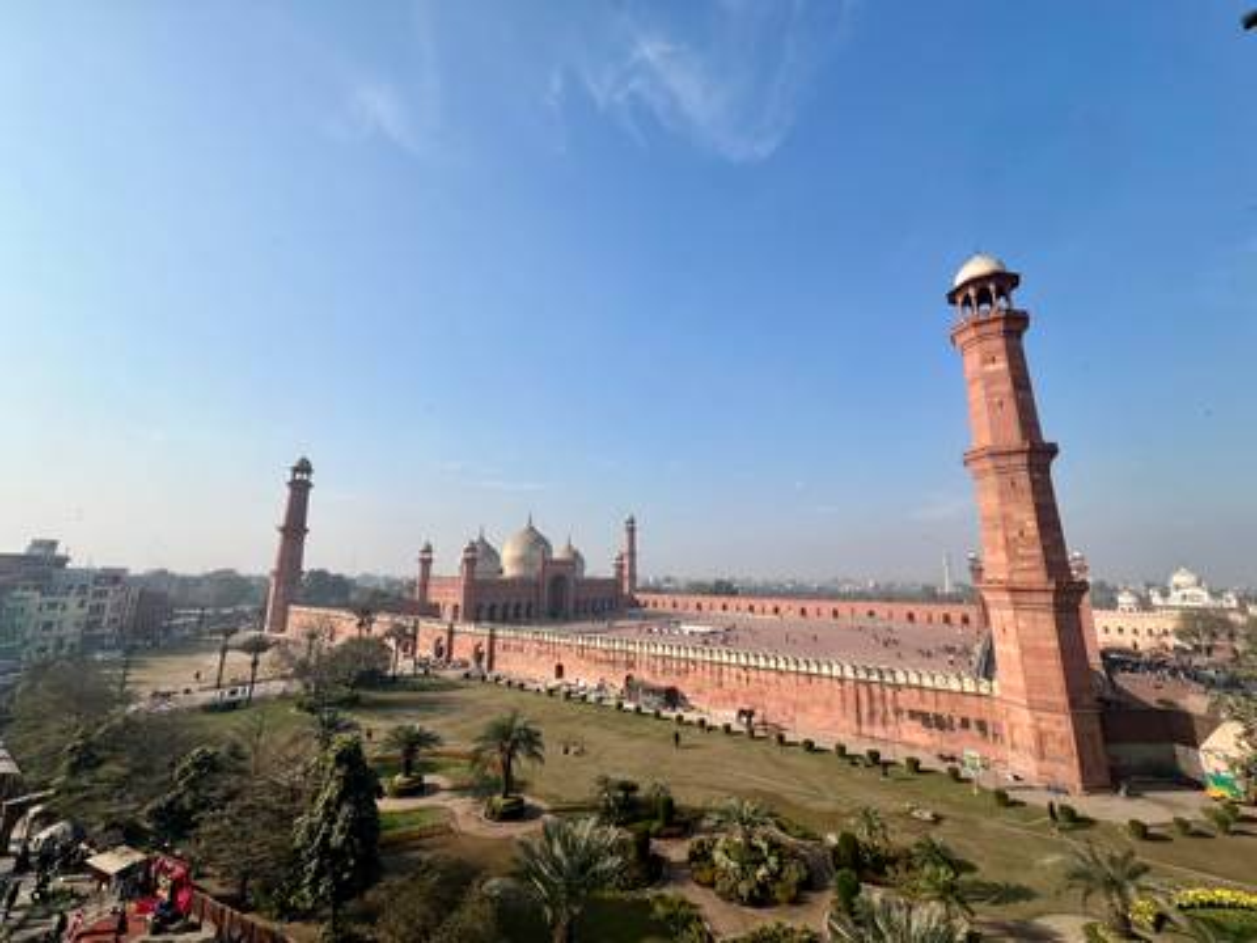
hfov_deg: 106.2
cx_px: 628
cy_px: 472
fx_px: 472
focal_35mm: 13
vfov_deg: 89.9
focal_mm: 1.57
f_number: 1.8
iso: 32
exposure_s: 1/2222
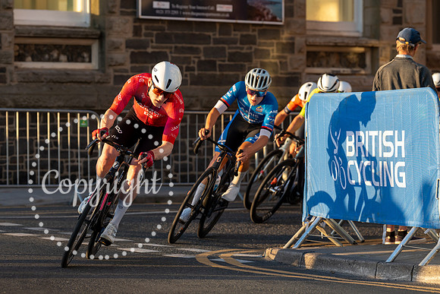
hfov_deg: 13.7
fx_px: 1825
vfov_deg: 9.2
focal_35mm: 149
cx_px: 184
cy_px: 150
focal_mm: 125
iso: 200
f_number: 4
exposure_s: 1/1000
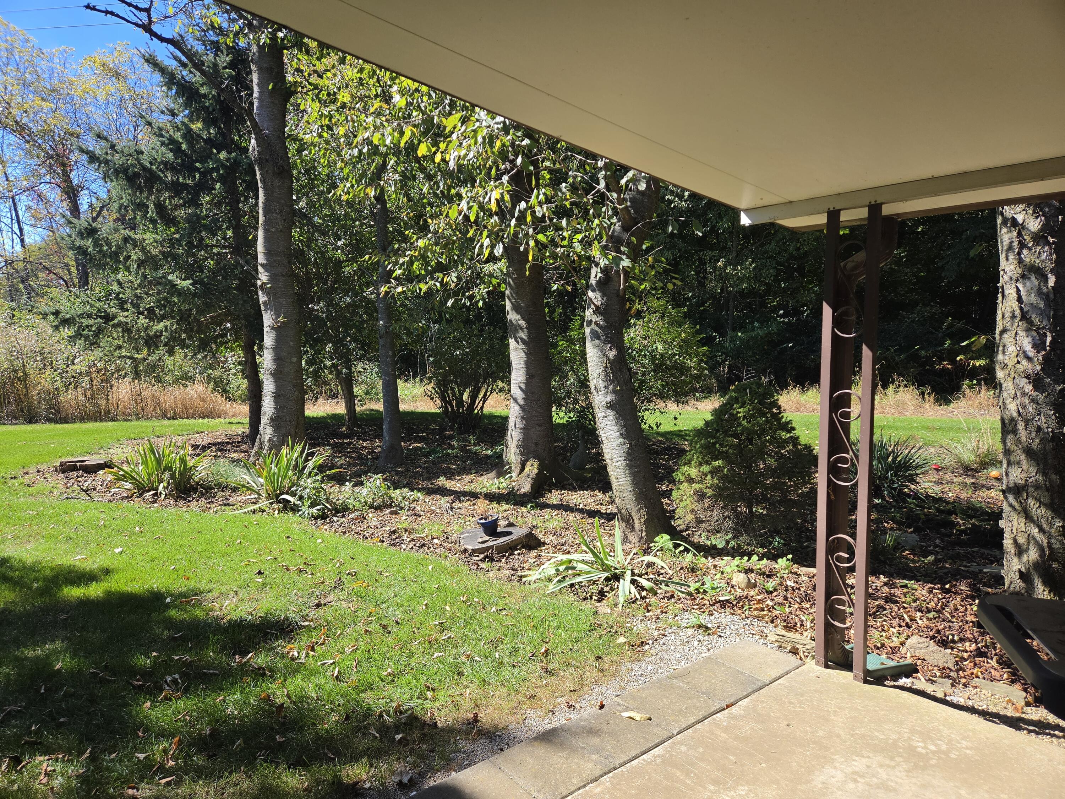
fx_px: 708
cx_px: 532
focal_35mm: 23
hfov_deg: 73.9
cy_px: 400
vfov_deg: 58.9
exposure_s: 1/1509
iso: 80
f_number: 1.8
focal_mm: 5.4
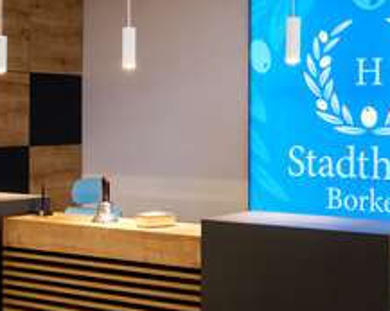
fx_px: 899
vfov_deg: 19.6
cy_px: 125
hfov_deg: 24.5
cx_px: 187
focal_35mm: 78
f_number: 11
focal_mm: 18
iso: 160
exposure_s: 1/1.25
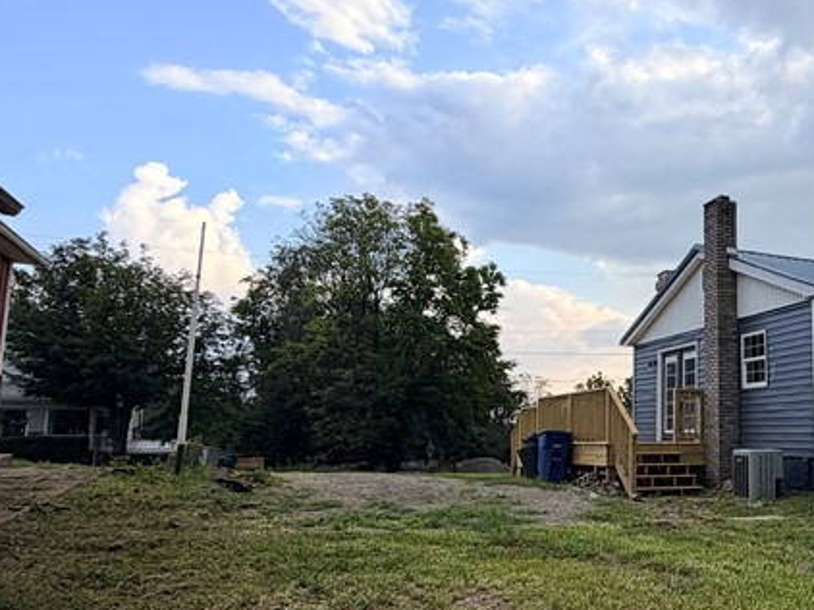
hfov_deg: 49.8
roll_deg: +0.6
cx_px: 685
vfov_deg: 41.7
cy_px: 346
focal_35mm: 34
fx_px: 799
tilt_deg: +5.7
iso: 40
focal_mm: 2.22
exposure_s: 1/502
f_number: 2.2
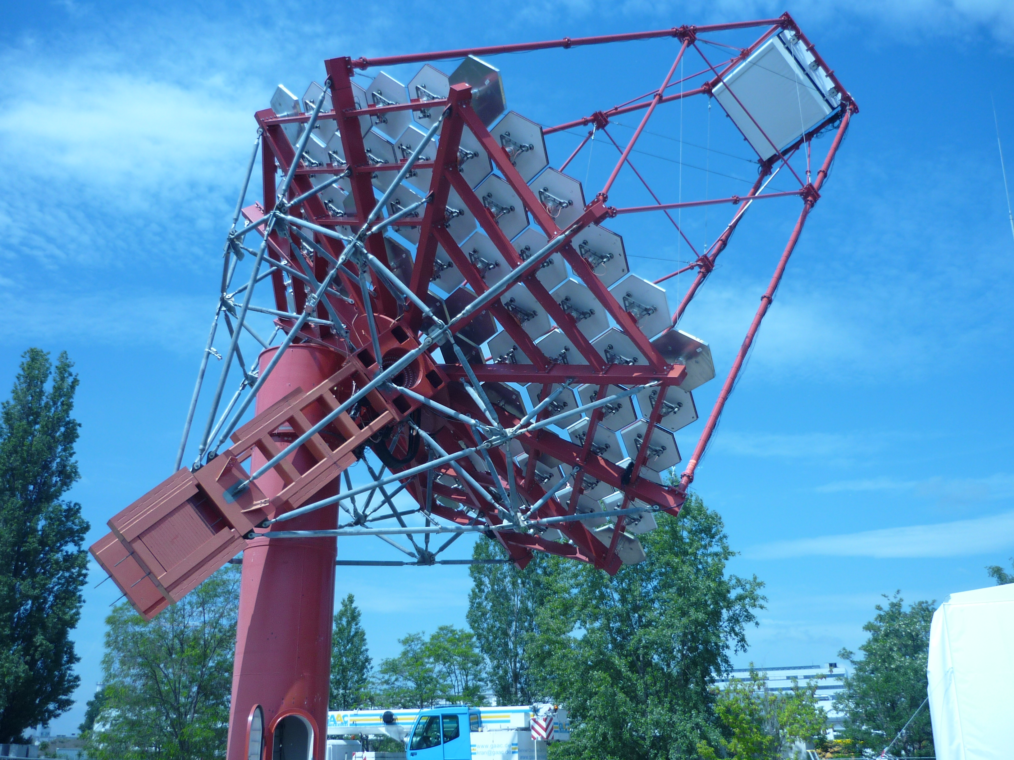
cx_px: 507
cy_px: 380
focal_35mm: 33
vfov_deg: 42.9
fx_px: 967
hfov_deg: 55.4
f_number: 8
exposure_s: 1/250
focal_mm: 5.5
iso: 100
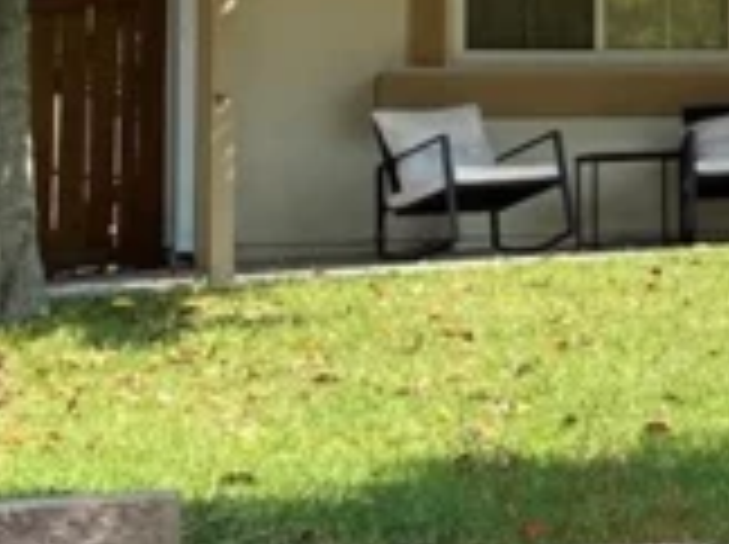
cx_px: 1532
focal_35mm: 120
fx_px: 2523
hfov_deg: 13.6
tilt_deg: +4.8
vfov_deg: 12.2
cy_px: -22
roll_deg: +1.8
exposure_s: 1/1272
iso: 32
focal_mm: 4.25
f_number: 1.8
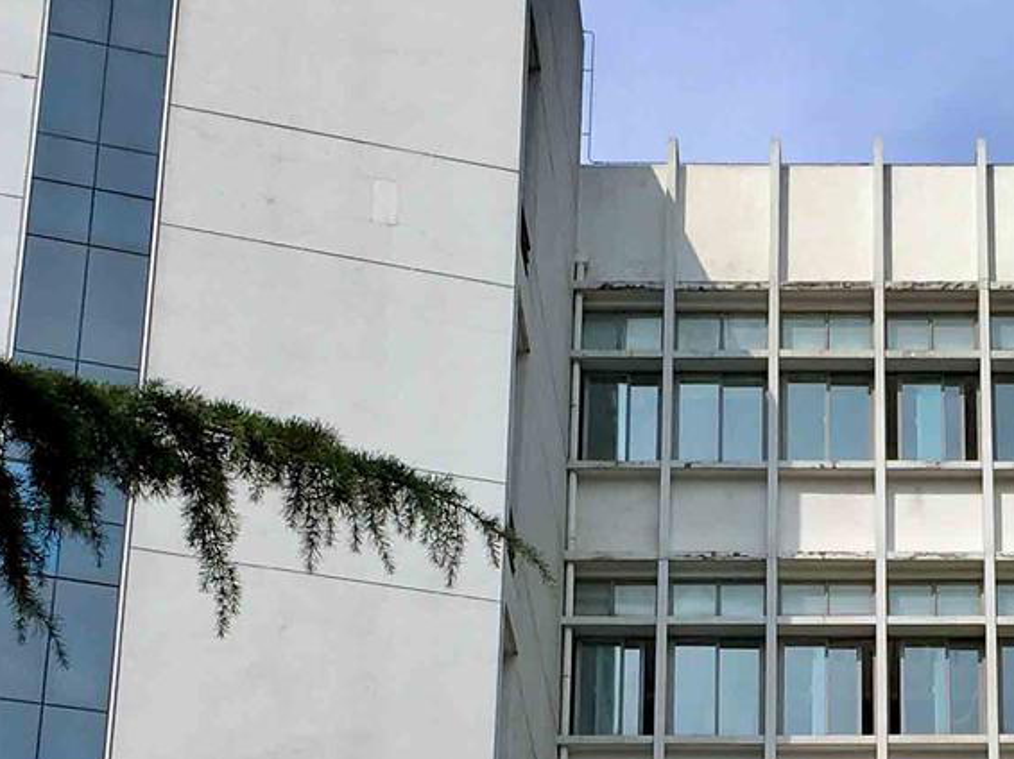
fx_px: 3074
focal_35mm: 105
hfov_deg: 18.4
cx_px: 912
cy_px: 900
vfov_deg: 13.7
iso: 25
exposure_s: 1/2331
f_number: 2.2
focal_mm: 4.15
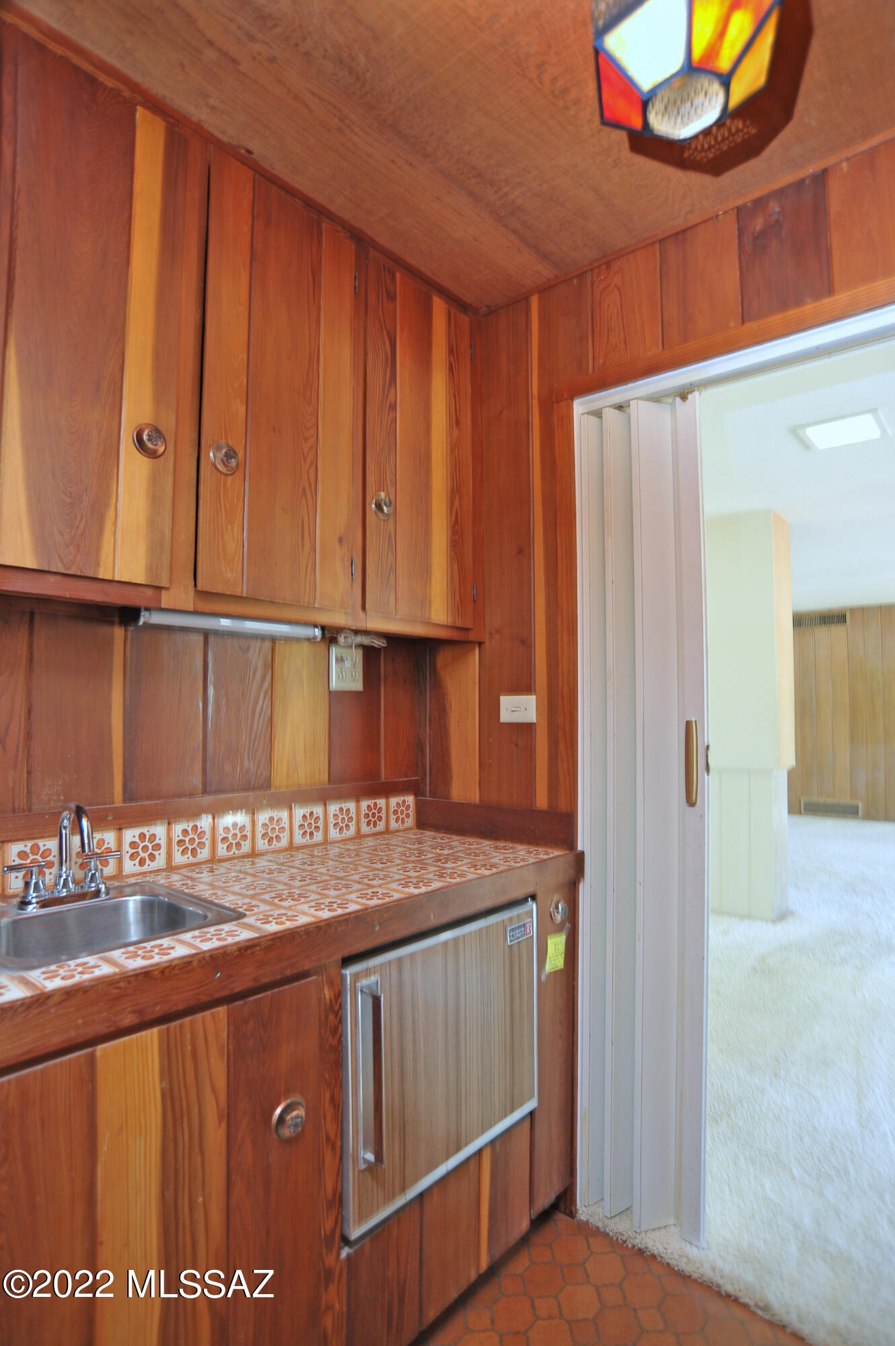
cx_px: 448
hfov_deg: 67.3
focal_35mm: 18
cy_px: 673
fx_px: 672
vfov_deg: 90.0
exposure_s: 1/30
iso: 640
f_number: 4.5
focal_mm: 18
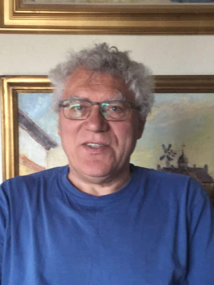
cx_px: 107
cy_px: 142
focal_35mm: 31
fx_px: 256
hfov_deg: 45.4
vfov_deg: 58.4
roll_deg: -0.4
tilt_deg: -4.4
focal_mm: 3.3
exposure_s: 1/33
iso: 100
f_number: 2.4
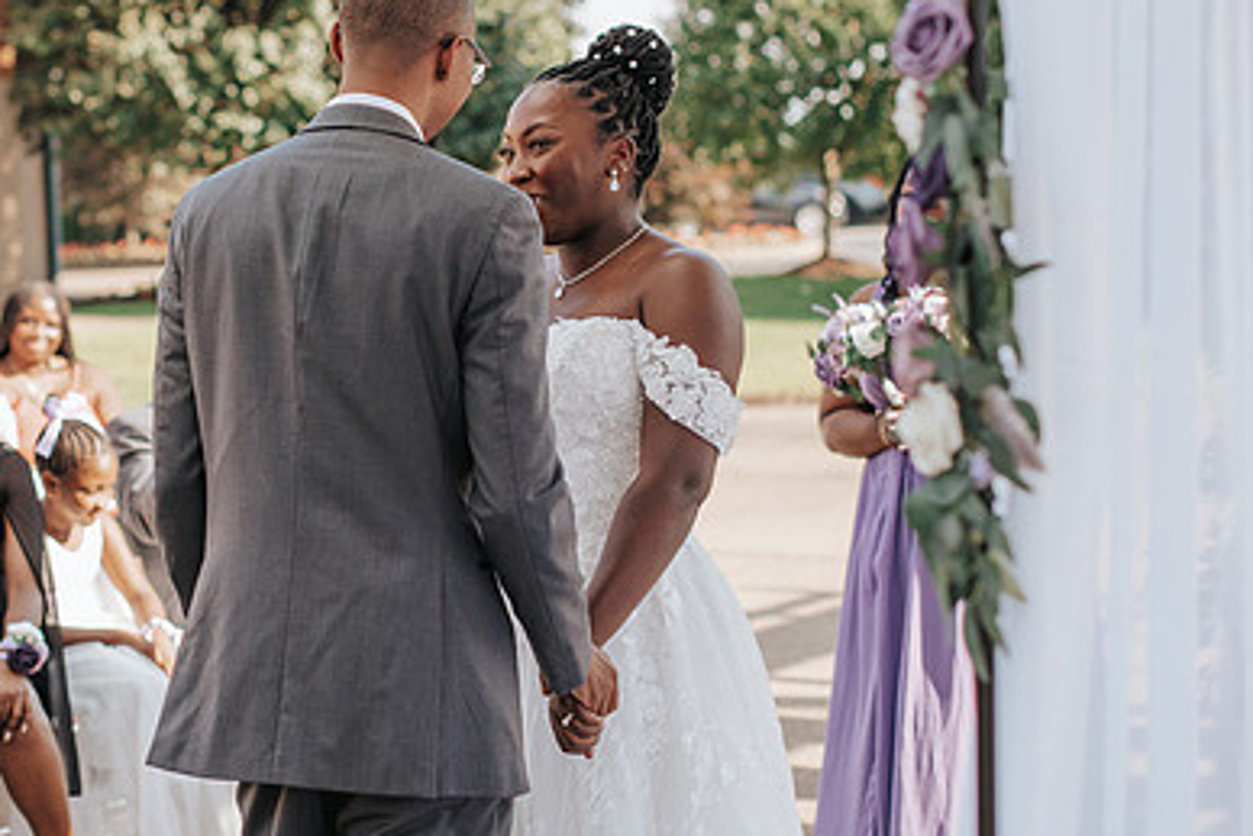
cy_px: 269
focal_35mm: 84
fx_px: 2925
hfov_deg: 24.0
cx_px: 380
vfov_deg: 16.2
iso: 200
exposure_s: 1/2000
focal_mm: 50
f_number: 2.5
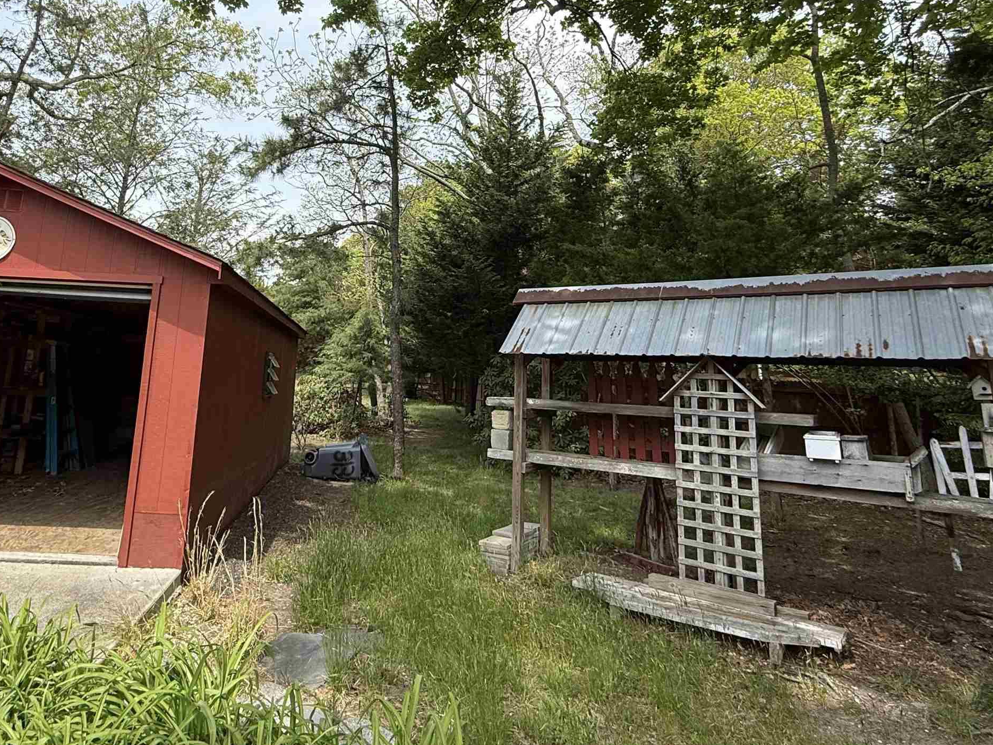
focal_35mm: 23
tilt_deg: +13.4
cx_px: 402
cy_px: 233
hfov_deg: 73.2
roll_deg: -3.1
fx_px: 660
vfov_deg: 57.2
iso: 50
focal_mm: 2.22
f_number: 2.2
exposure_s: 1/1017
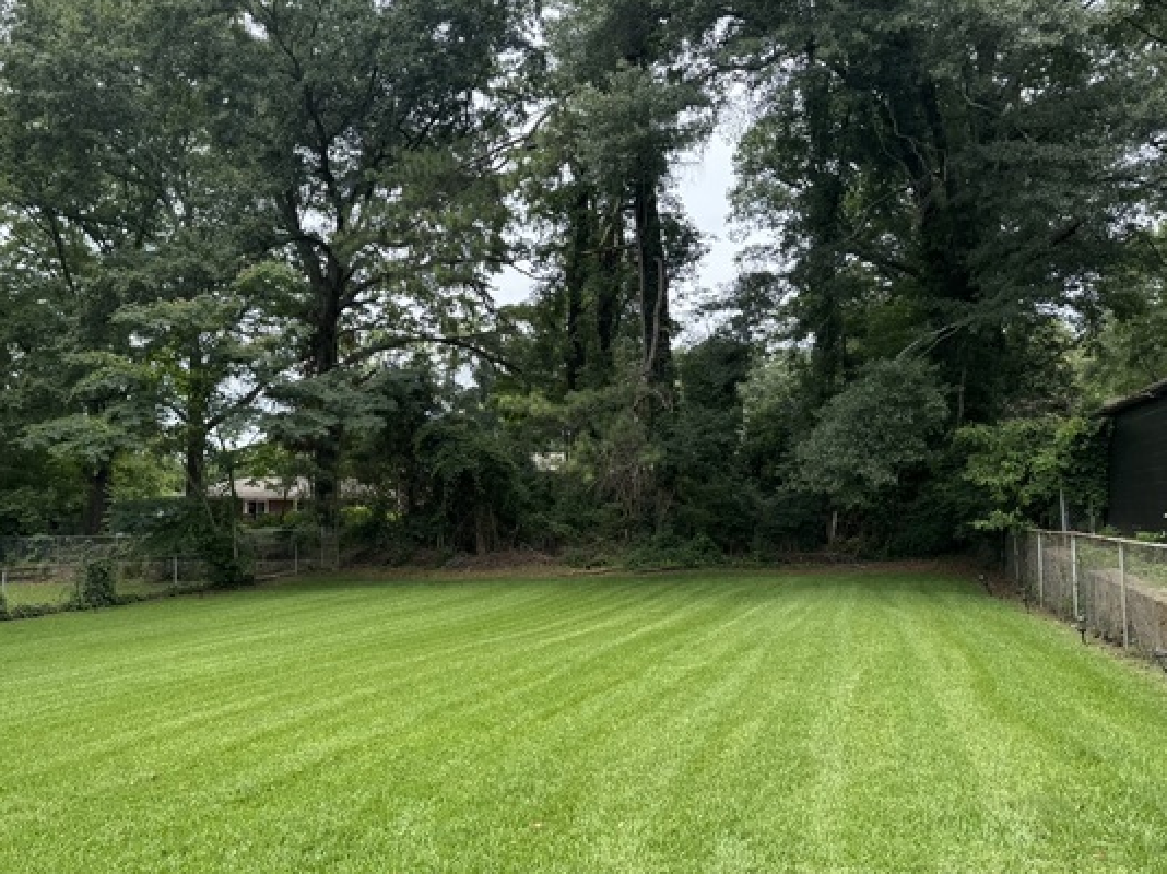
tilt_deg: +3.7
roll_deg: +0.0
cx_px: 471
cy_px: 474
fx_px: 1011
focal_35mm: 30
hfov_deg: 59.5
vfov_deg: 46.7
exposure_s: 1/1151
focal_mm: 6.76
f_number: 1.78
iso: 80
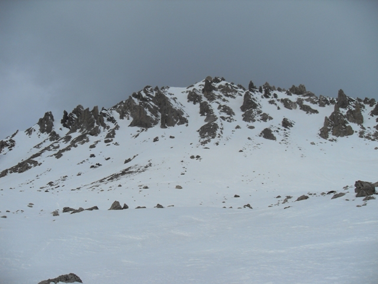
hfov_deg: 52.6
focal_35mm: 35
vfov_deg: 40.7
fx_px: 382
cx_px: 189
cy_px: 142
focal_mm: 6.3
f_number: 7
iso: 80
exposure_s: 1/350
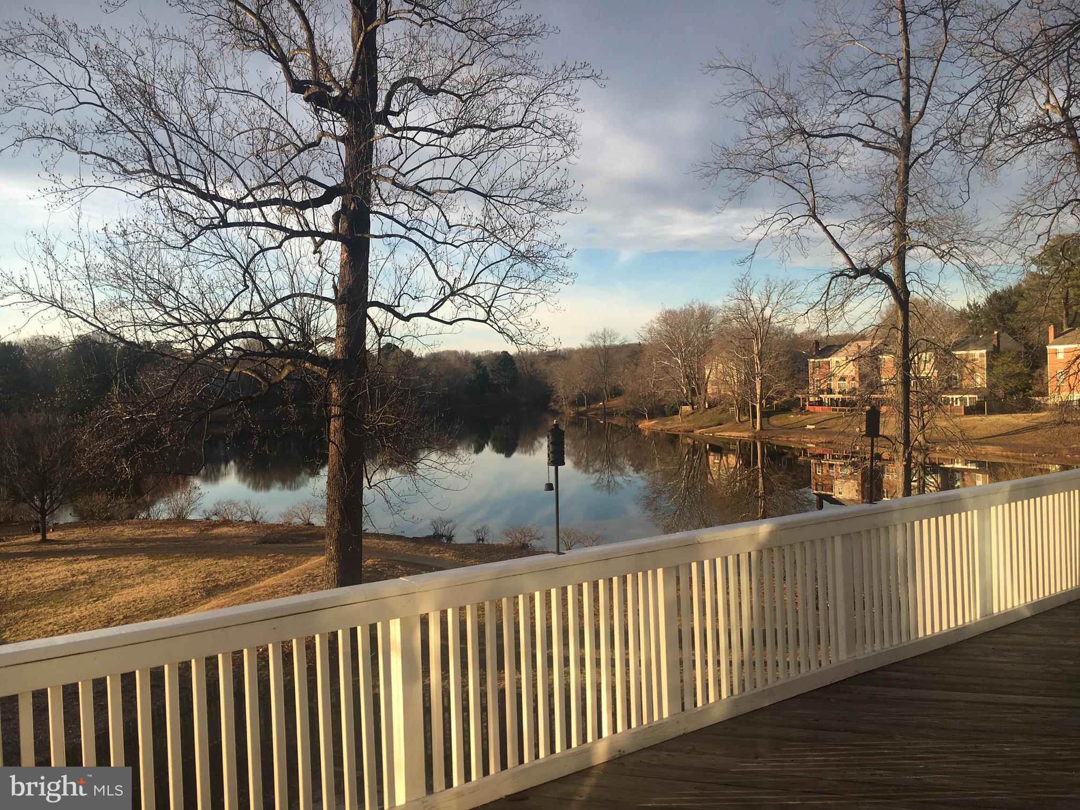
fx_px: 905
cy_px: 405
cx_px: 540
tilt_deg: -1.0
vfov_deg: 48.2
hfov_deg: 61.7
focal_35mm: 29
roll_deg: +1.4
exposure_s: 1/601
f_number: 2.2
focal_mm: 4.15
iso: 25
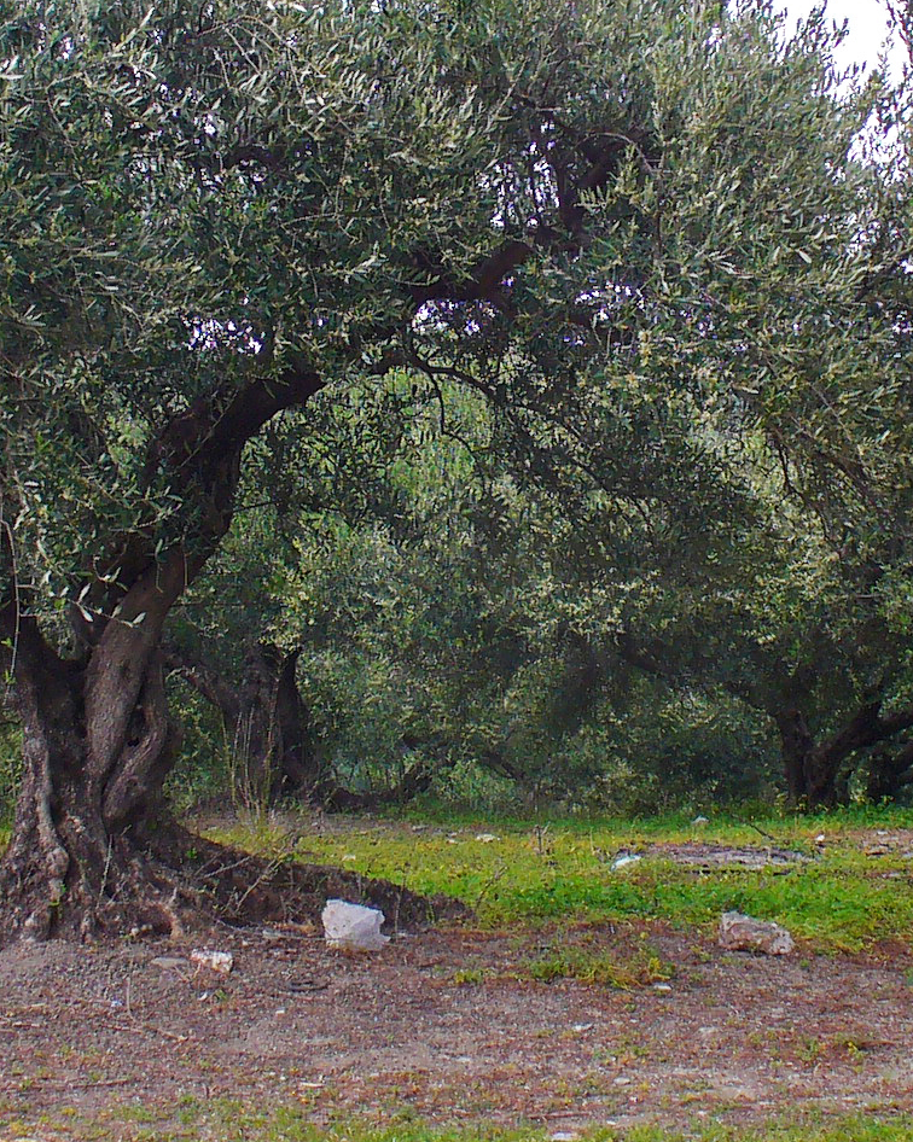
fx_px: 2974
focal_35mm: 88
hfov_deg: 17.4
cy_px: 477
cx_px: 510
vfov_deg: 21.7
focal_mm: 6.1
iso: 64
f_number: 2.8
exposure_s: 1/125
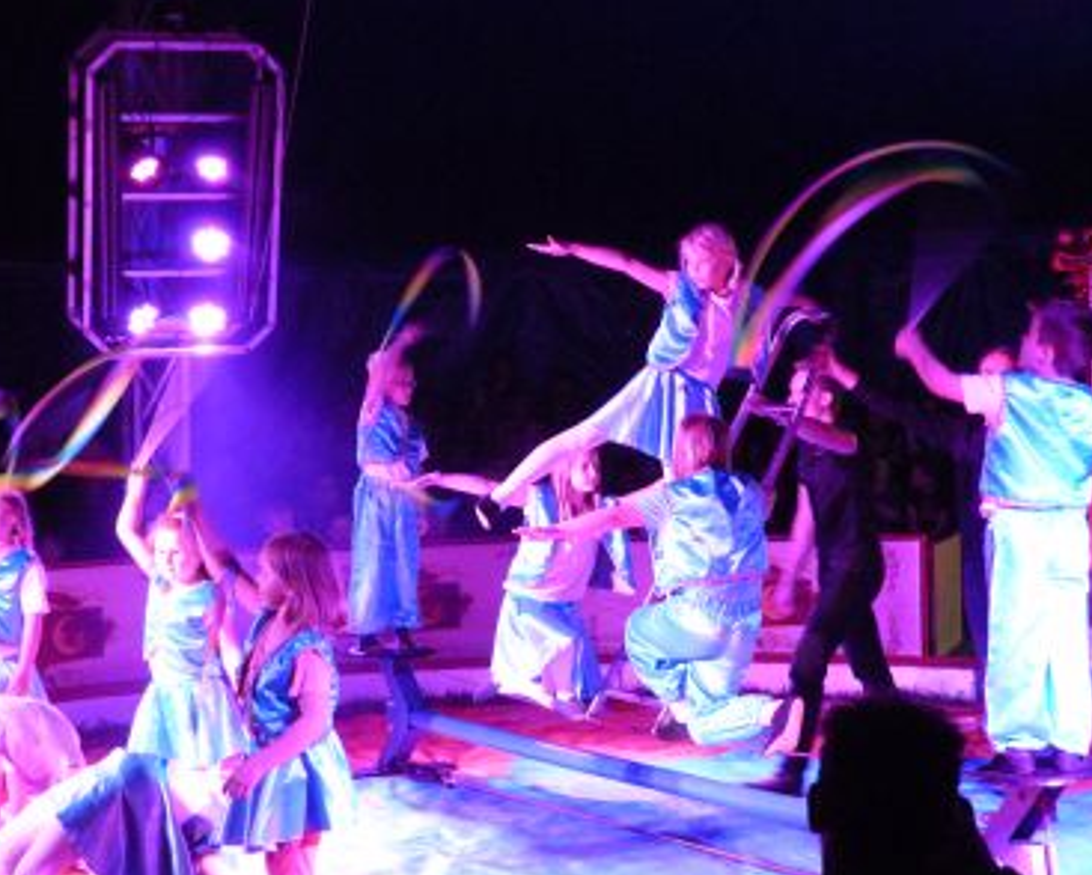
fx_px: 2199
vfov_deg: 22.5
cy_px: 443
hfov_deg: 27.9
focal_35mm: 68
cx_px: 559
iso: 800
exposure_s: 1/25
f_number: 3.3
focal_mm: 11.6
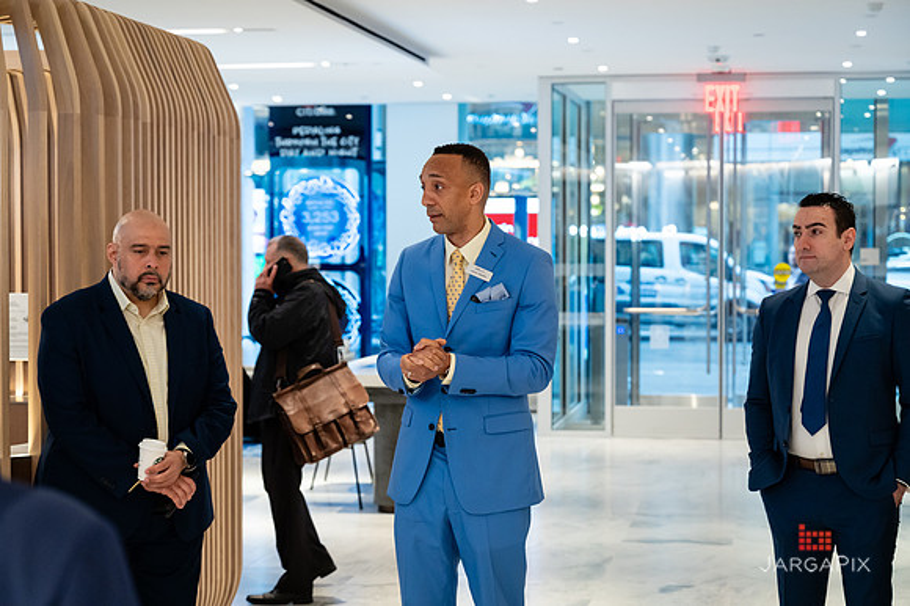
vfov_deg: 18.7
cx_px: 455
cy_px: 303
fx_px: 1837
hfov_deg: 27.8
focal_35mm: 73
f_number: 4
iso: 3200
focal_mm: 70
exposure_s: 1/200
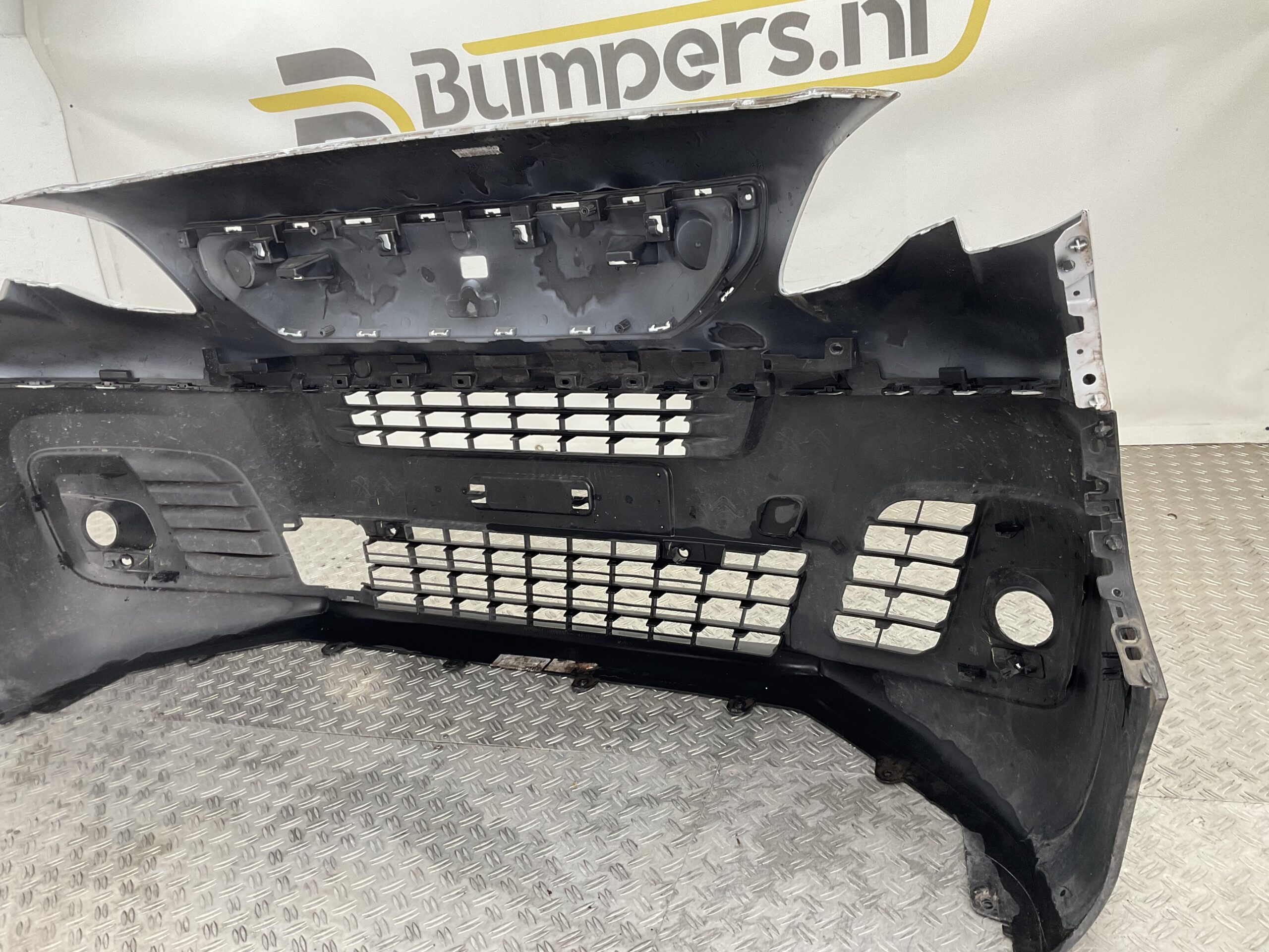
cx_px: 634
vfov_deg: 48.2
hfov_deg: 61.7
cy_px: 476
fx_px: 1063
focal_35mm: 29
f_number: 1.8
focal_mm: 3
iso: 50
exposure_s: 1/120
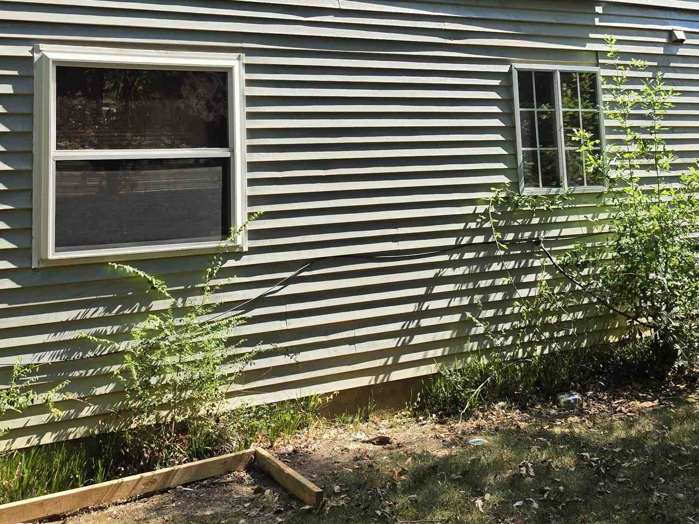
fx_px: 949
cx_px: 423
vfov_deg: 29.8
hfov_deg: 40.2
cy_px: 66
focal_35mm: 47
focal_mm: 6.5
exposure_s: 1/2116
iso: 64
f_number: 1.4
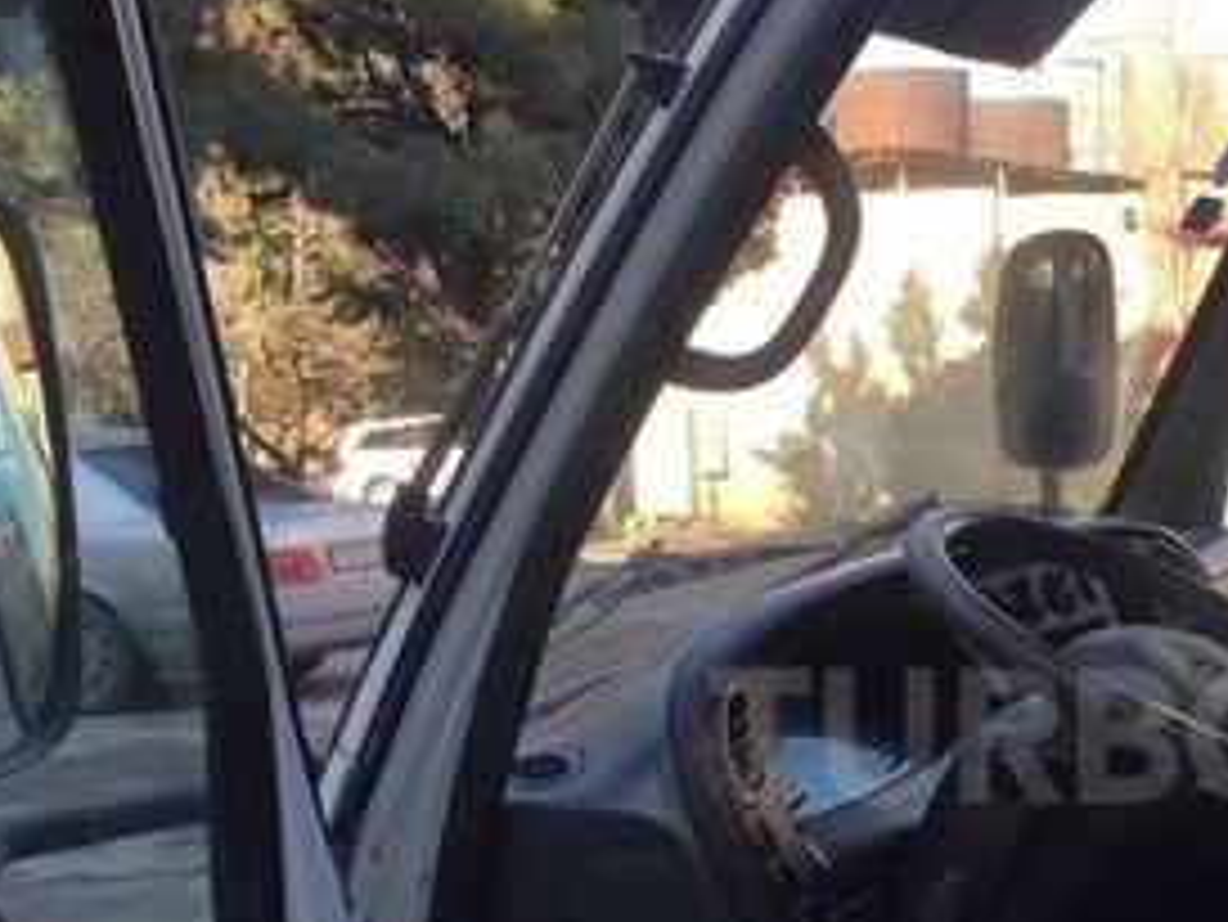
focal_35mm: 70
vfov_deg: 20.8
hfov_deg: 26.6
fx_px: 2484
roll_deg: +0.1
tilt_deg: -8.1
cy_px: 735
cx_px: 1170
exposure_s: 1/295
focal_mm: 4.15
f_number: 2.2
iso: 32
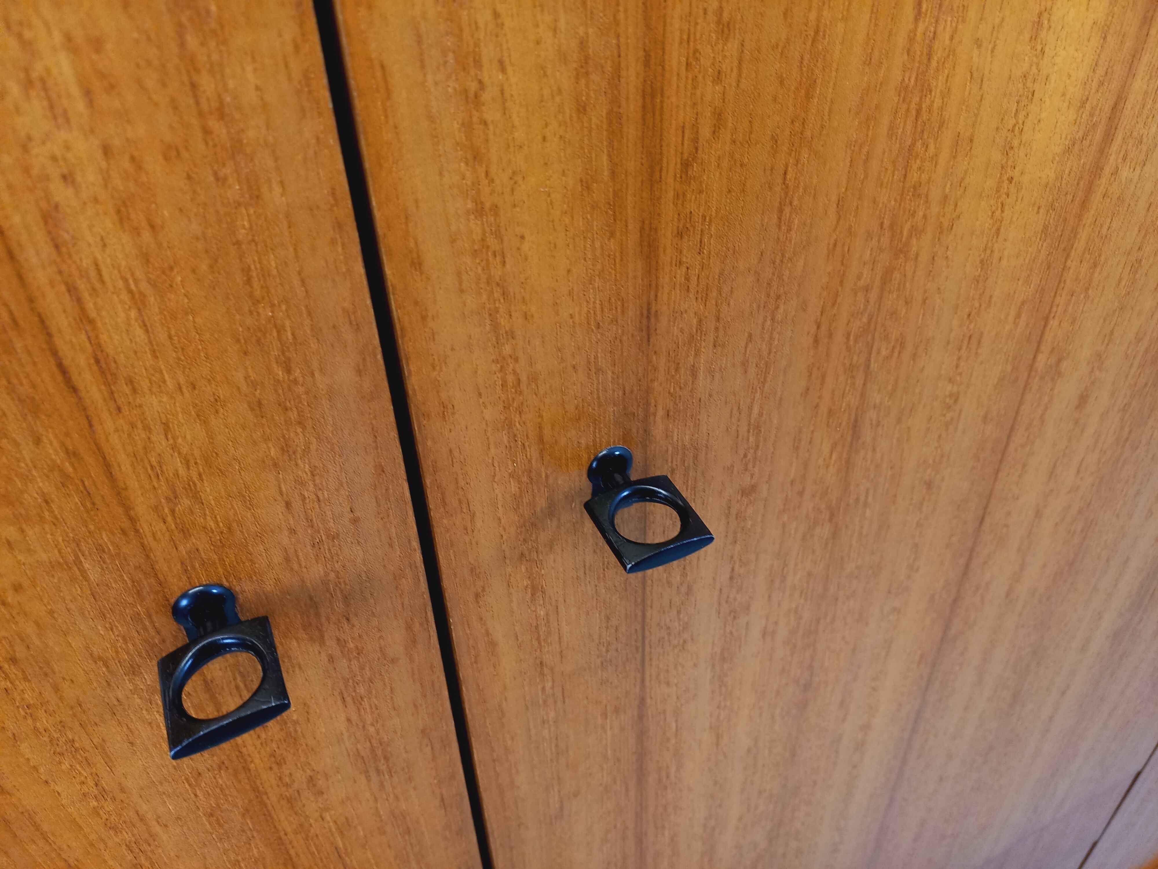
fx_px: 836
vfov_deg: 54.9
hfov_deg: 69.4
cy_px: 434
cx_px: 579
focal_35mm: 25
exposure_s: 1/50
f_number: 1.8
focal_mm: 4.65
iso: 320
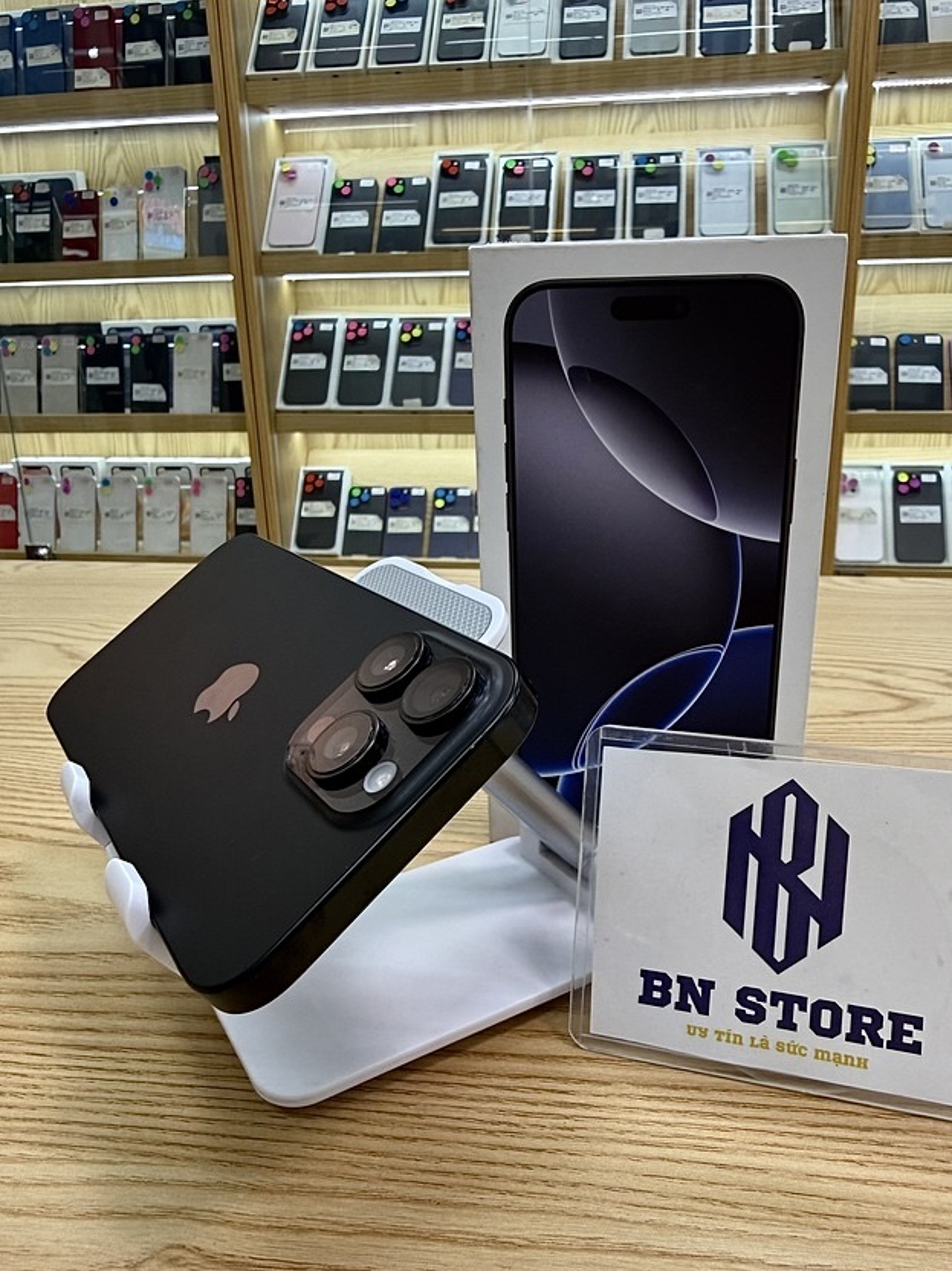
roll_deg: +0.1
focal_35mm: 26
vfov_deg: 67.2
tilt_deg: -16.1
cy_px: 676
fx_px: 954
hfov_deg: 53.0
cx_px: 493
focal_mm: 2.22
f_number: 2.2
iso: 80
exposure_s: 1/120
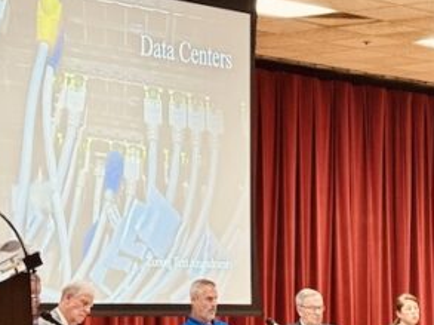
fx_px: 2104
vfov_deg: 8.8
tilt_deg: +5.8
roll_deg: +0.7
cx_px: 498
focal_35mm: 168
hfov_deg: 11.6
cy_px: 151
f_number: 1.78
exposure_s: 1/60
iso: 125
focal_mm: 6.76
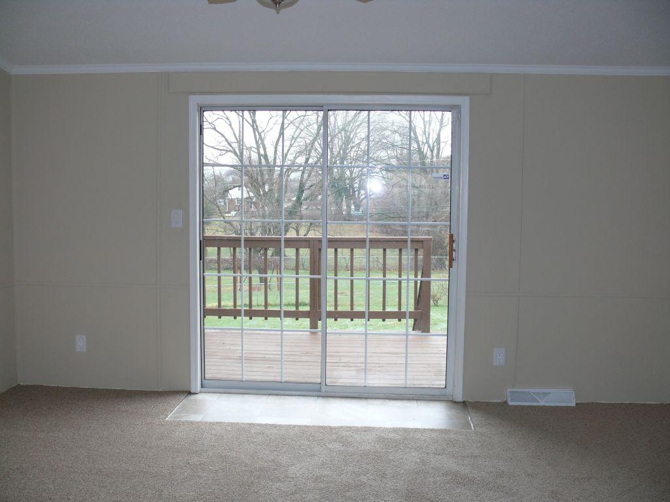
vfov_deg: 39.7
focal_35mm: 36
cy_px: 251
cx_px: 335
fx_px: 697
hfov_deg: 51.4
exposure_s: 1/30
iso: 100
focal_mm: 7.6
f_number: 2.8
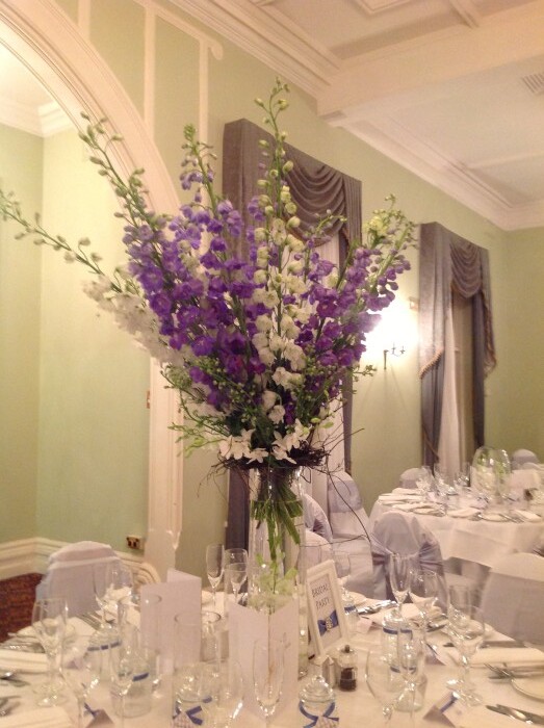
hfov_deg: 40.6
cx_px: 272
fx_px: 735
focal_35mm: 35
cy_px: 364
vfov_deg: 52.7
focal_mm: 4.28
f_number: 2.4
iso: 250
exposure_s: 1/17
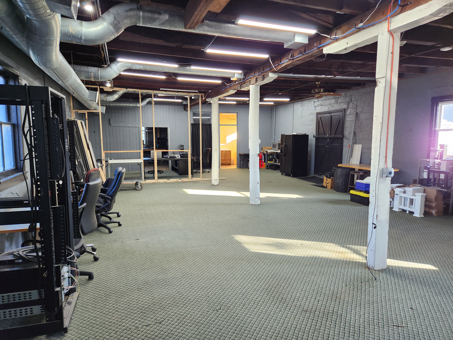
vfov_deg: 58.9
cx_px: 226
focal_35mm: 23
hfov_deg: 73.9
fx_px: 301
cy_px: 170
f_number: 1.8
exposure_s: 1/120
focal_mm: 5.4
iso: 250
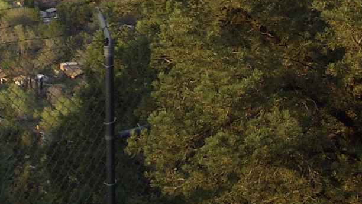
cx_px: -222
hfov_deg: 10.3
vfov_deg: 5.8
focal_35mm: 201
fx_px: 1929
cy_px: -301
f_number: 3.1
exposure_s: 1/100
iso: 50
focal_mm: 8.2
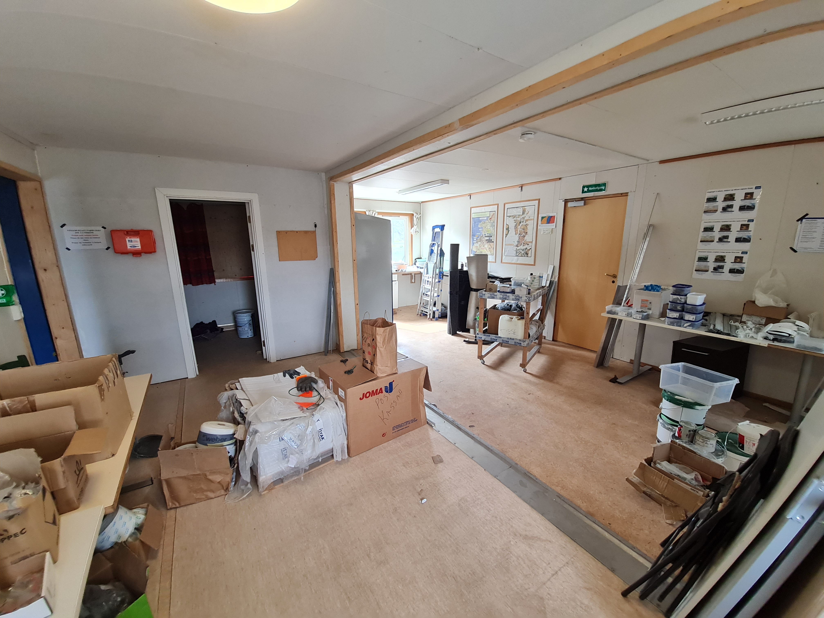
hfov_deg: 106.2
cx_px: 412
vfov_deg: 89.9
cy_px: 309
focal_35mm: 13
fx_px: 309
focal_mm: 1.74
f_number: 2.2
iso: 125
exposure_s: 1/50
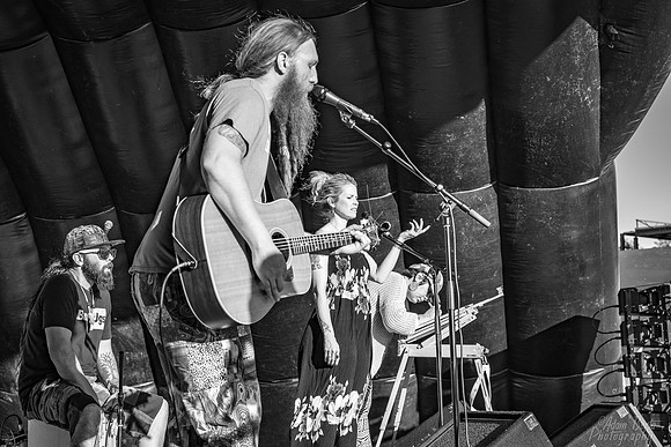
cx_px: 302
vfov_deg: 22.9
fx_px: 1107
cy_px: 224
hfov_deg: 33.7
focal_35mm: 59
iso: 125
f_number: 5.6
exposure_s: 1/400
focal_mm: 54
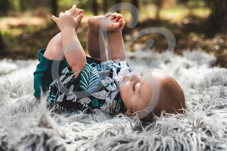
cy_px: 76
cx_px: 114
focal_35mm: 50
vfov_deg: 27.0
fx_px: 315
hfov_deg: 39.6
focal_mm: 50
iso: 100
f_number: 2.8
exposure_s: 1/1600
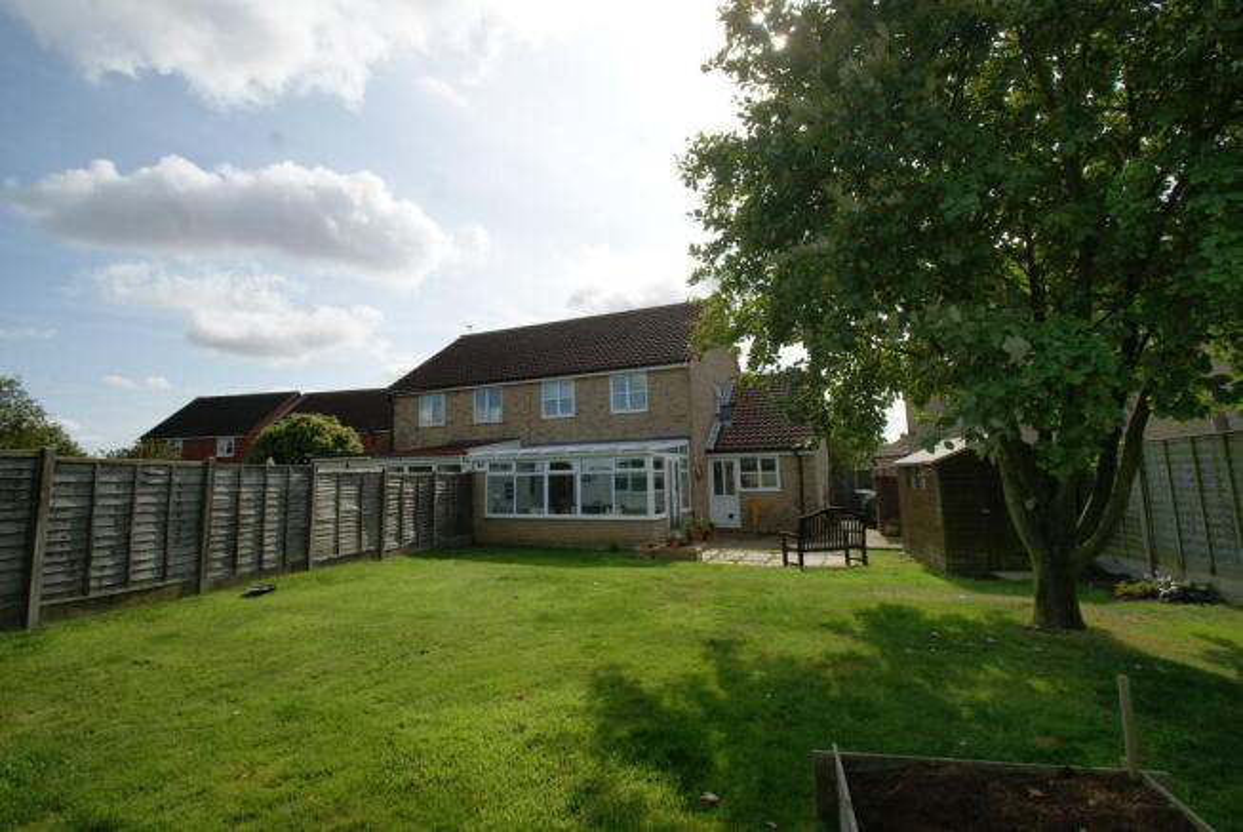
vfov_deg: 77.5
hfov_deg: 100.3
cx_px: 622
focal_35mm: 15
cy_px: 416
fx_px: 518
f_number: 10
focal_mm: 10
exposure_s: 1/160
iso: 100
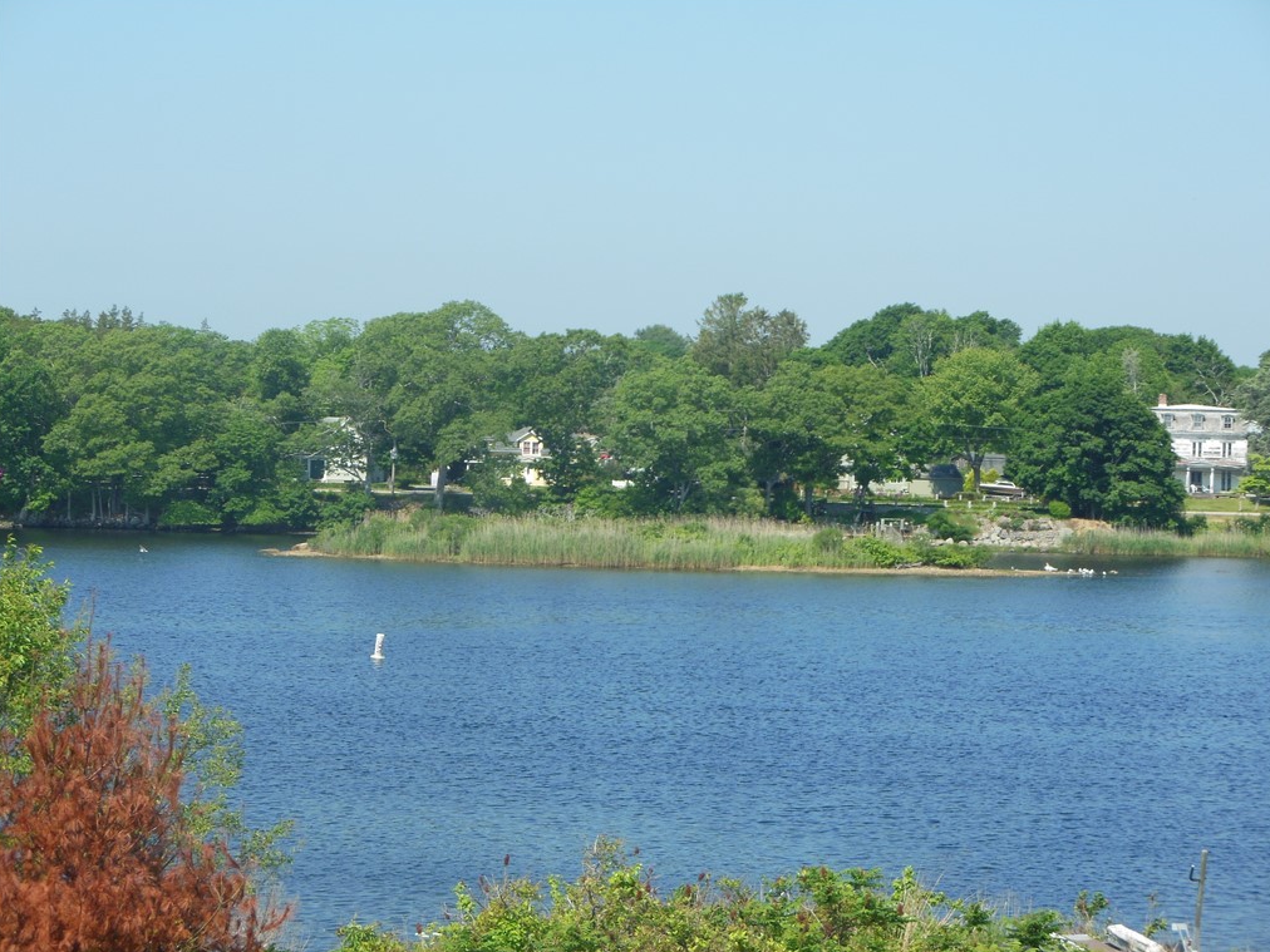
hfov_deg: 22.3
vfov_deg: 16.8
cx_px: 636
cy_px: 473
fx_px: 3229
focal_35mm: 88
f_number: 4.6
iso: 125
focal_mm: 15.5
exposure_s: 1/640
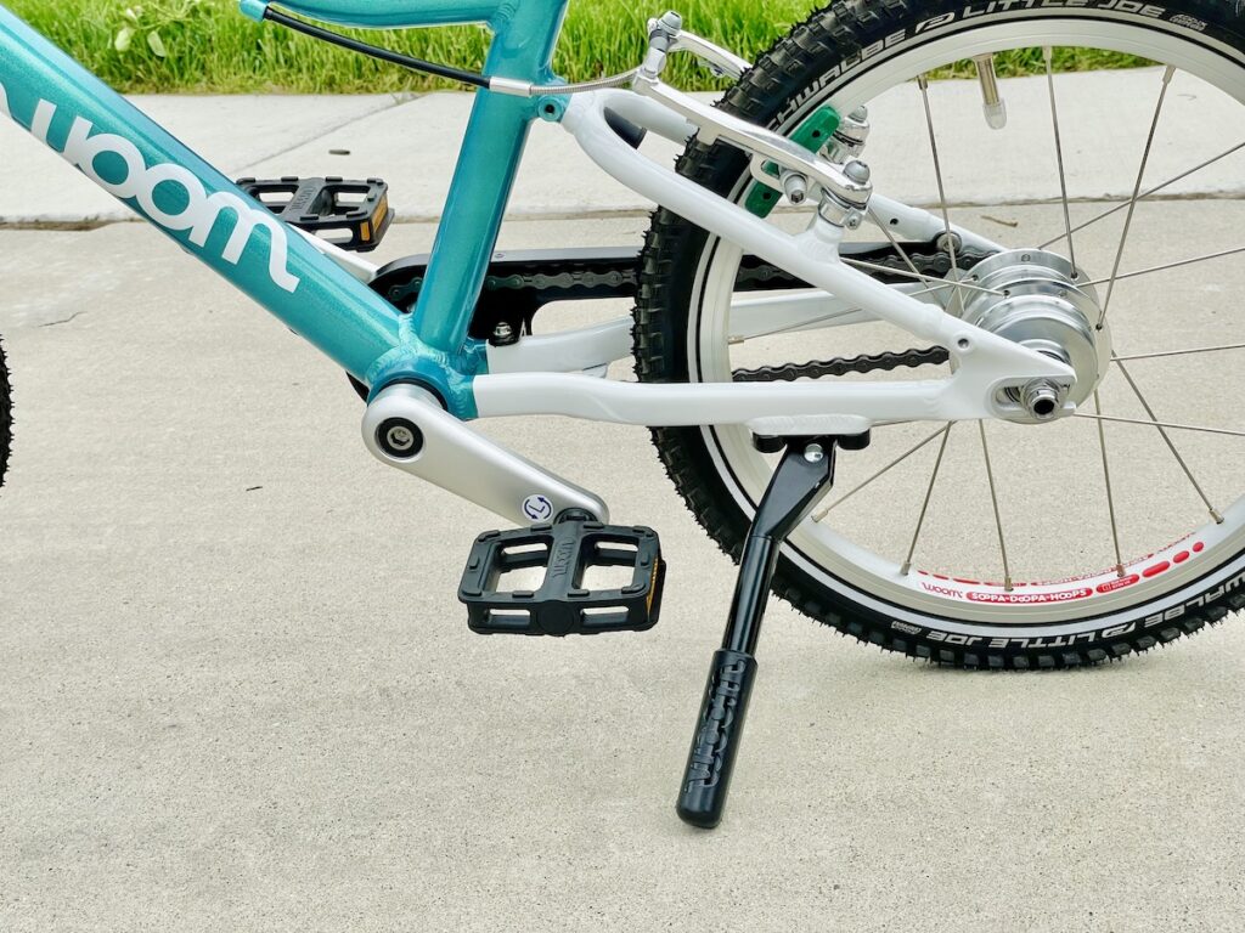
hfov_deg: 36.8
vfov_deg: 28.0
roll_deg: +3.1
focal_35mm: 52
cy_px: 466
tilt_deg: -20.1
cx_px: 622
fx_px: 1870
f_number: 2
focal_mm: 6
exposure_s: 1/1295
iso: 25
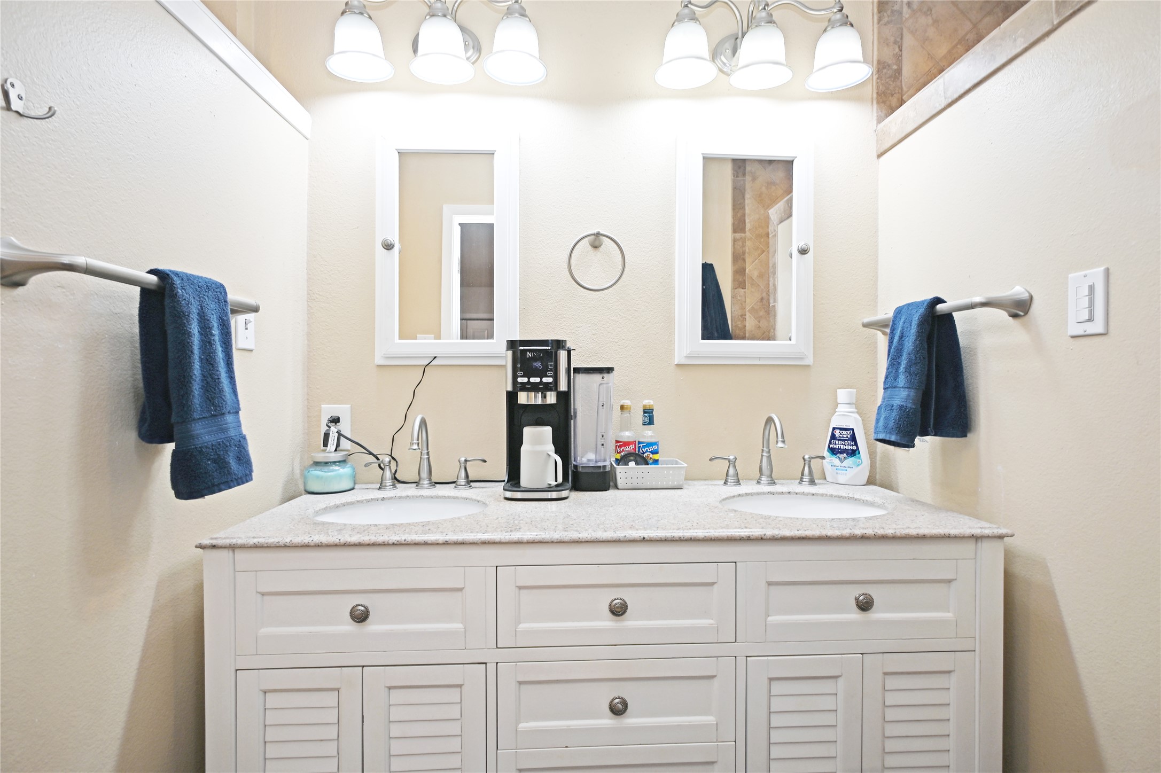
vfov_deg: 67.3
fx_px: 580
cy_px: 386
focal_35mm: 18
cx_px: 580
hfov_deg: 90.0
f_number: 3.5
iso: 64
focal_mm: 12
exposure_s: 1/40
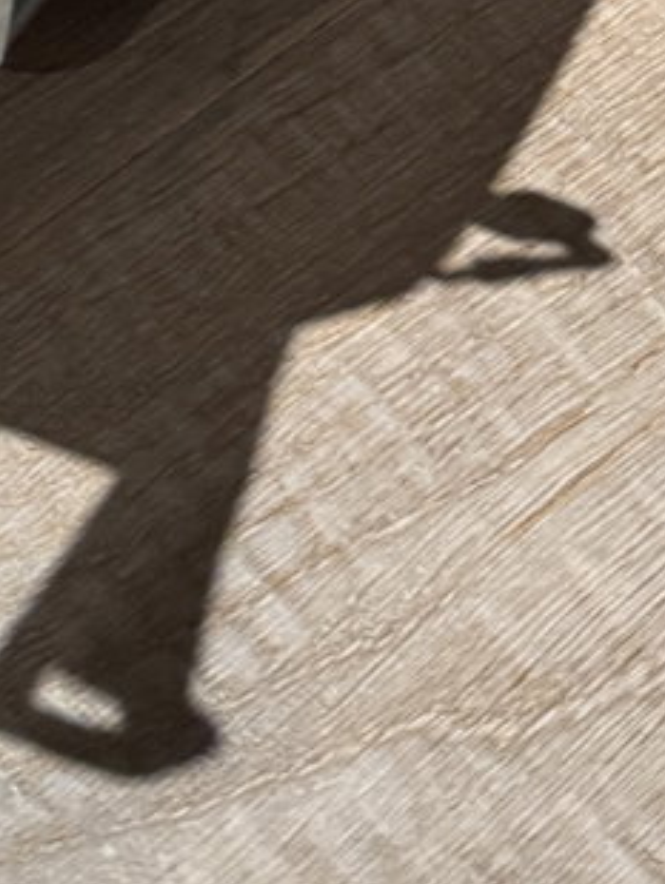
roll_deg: -0.9
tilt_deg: -40.3
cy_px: -817
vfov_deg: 13.5
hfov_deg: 11.4
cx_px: -154
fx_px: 3274
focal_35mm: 128
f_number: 1.78
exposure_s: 1/50
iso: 640
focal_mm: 6.76
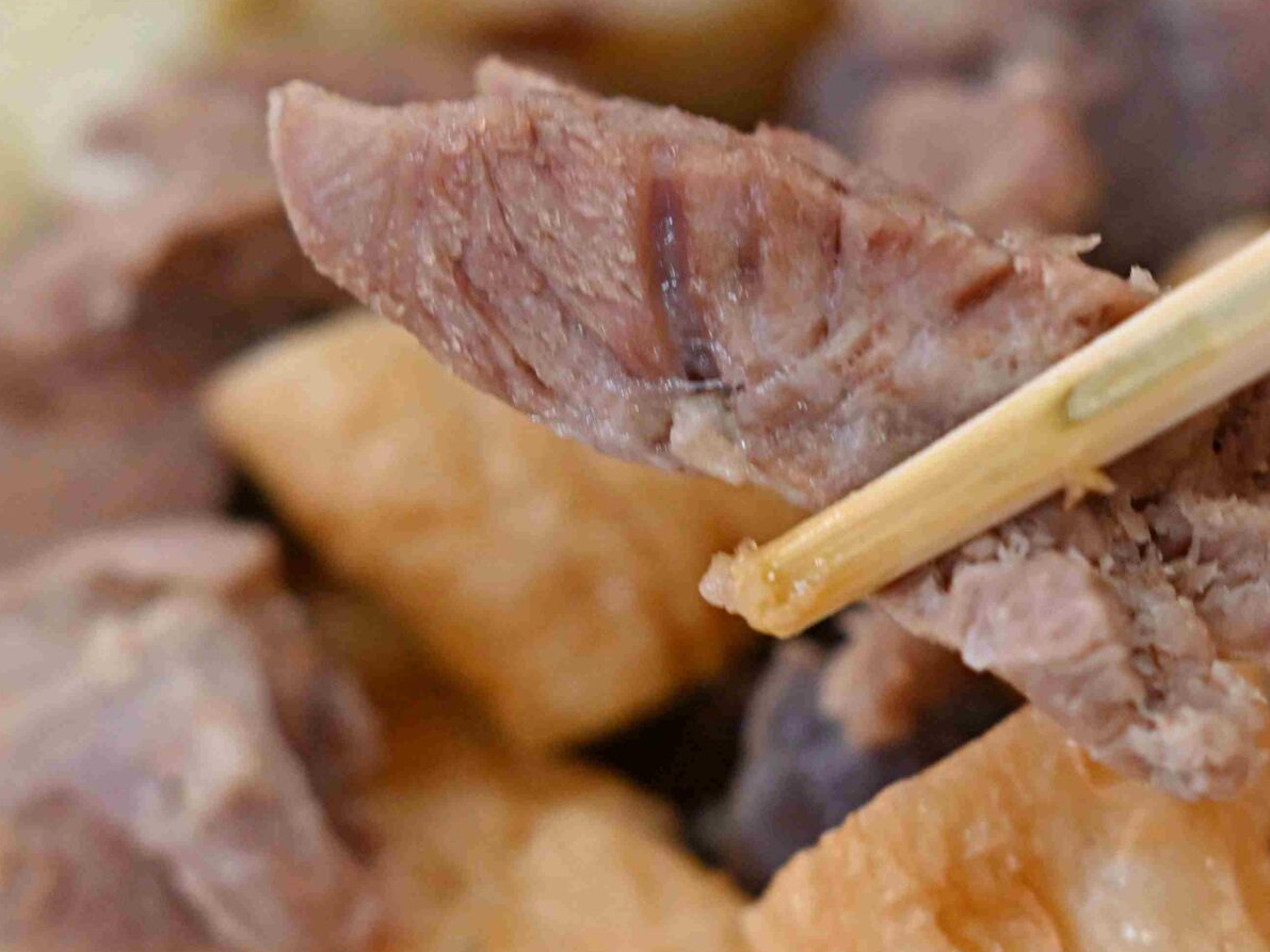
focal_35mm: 155
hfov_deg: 12.7
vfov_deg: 9.6
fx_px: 5686
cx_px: 843
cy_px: 386
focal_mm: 50
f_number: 3.2
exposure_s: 1/200
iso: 900
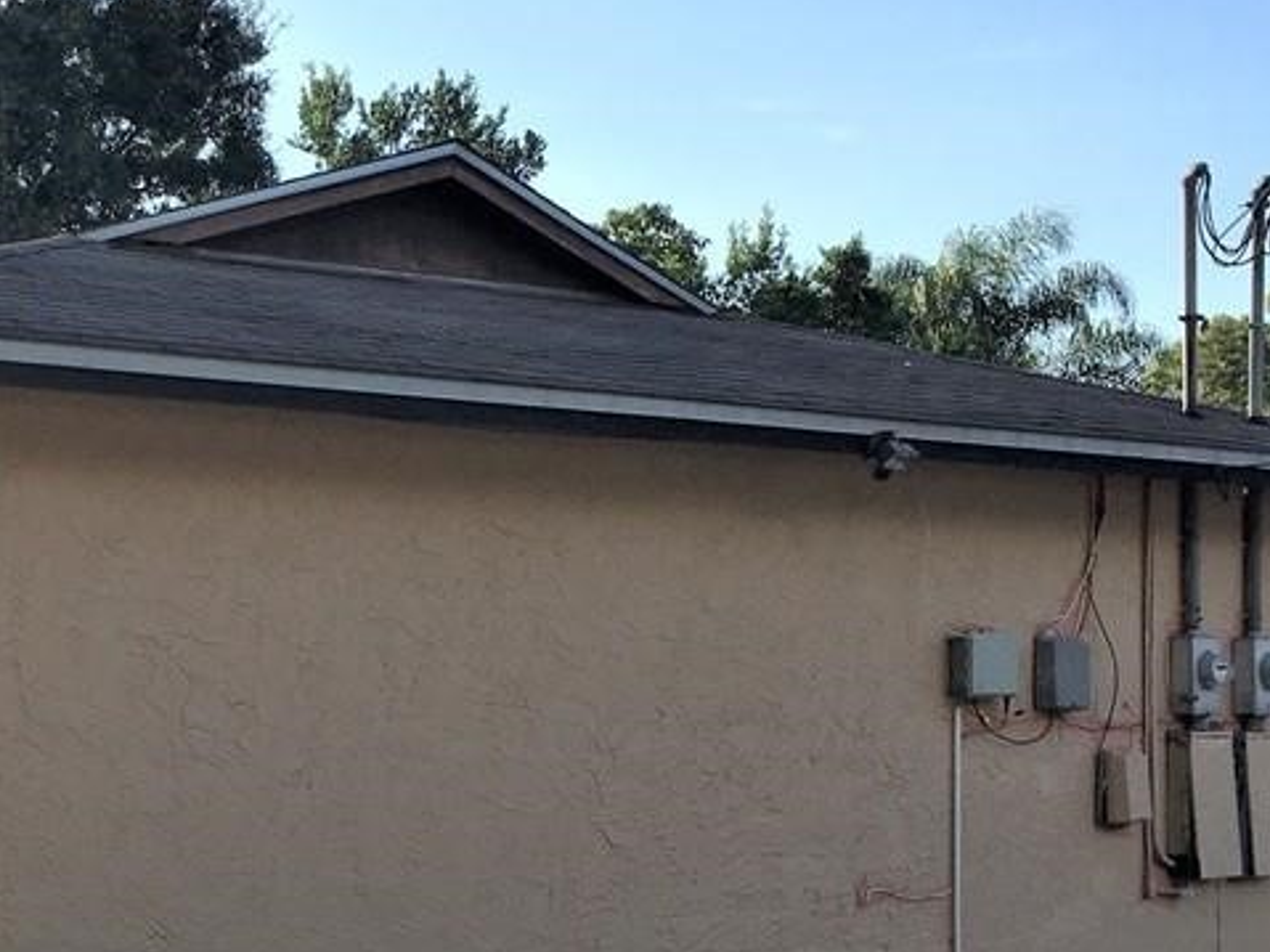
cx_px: 188
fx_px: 2274
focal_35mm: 62
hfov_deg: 30.2
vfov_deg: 23.6
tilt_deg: +3.7
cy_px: 578
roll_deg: +0.0
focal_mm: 4.15
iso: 25
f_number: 2.2
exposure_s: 1/1148
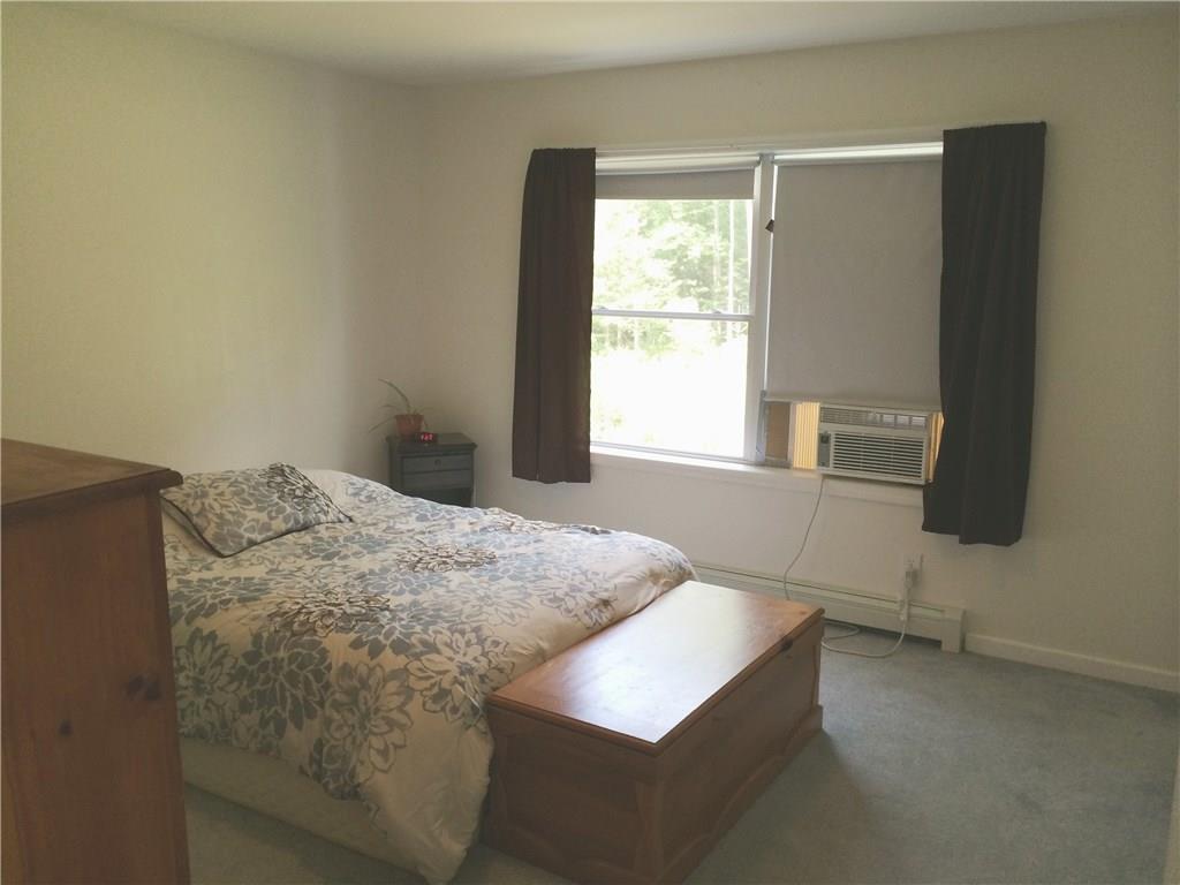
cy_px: 442
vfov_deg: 46.8
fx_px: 1023
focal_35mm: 30
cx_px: 590
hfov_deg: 60.0
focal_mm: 4.12
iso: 50
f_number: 2.2
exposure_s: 1/30
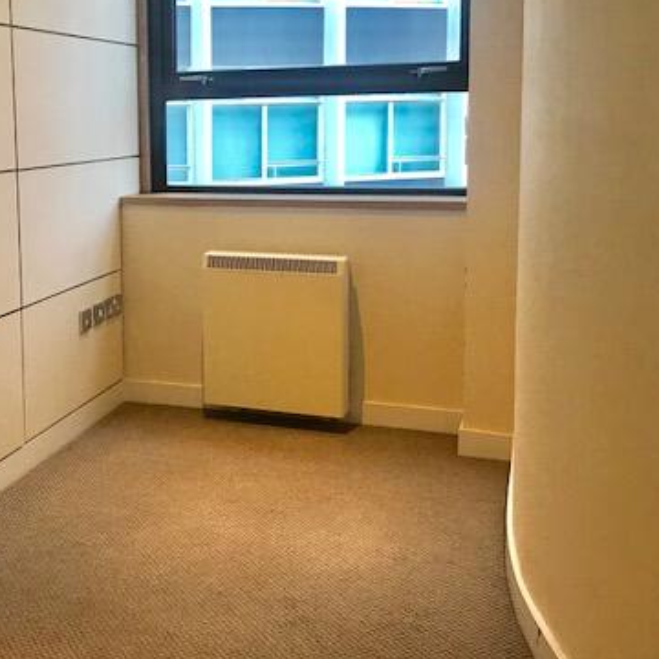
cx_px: 154
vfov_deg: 37.9
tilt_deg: -5.1
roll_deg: +0.7
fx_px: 948
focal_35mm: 44
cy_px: 223
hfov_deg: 37.3
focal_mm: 3.99
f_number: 1.8
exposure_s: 1/33
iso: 25
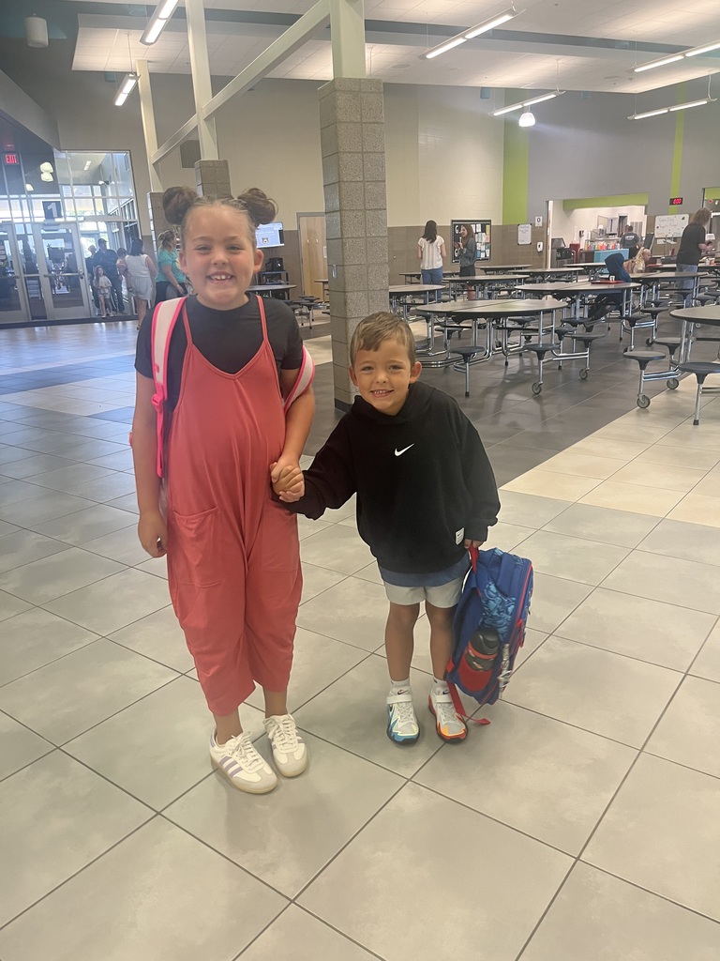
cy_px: 480
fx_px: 721
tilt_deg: -16.6
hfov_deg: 53.1
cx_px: 360
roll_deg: +2.2
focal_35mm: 26
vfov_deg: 67.3
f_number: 1.6
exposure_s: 1/60
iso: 125
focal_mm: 5.1
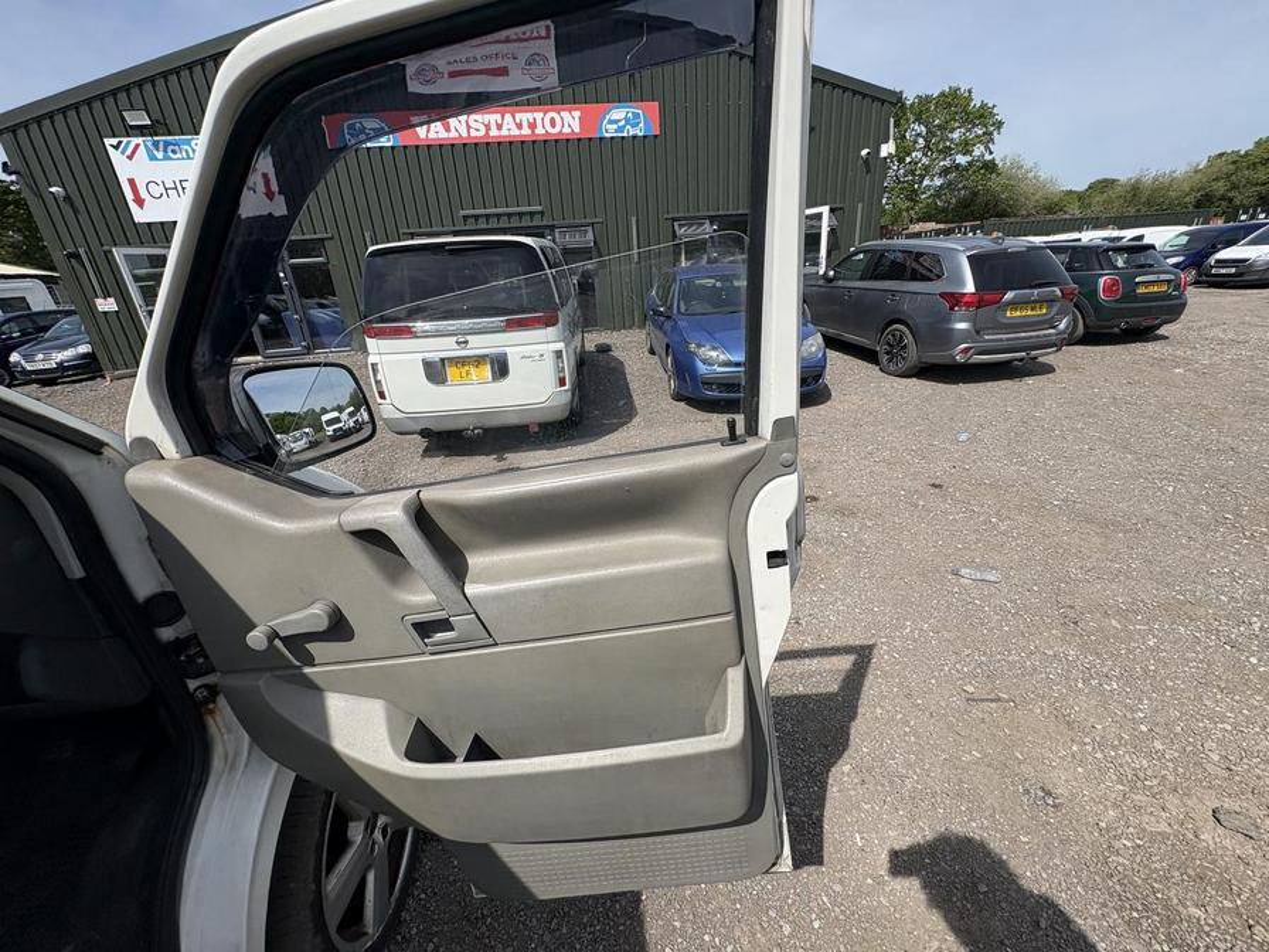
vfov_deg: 85.7
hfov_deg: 102.1
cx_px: 634
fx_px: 513
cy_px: 476
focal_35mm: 14
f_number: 2.2
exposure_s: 1/2083
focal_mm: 2.22
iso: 50
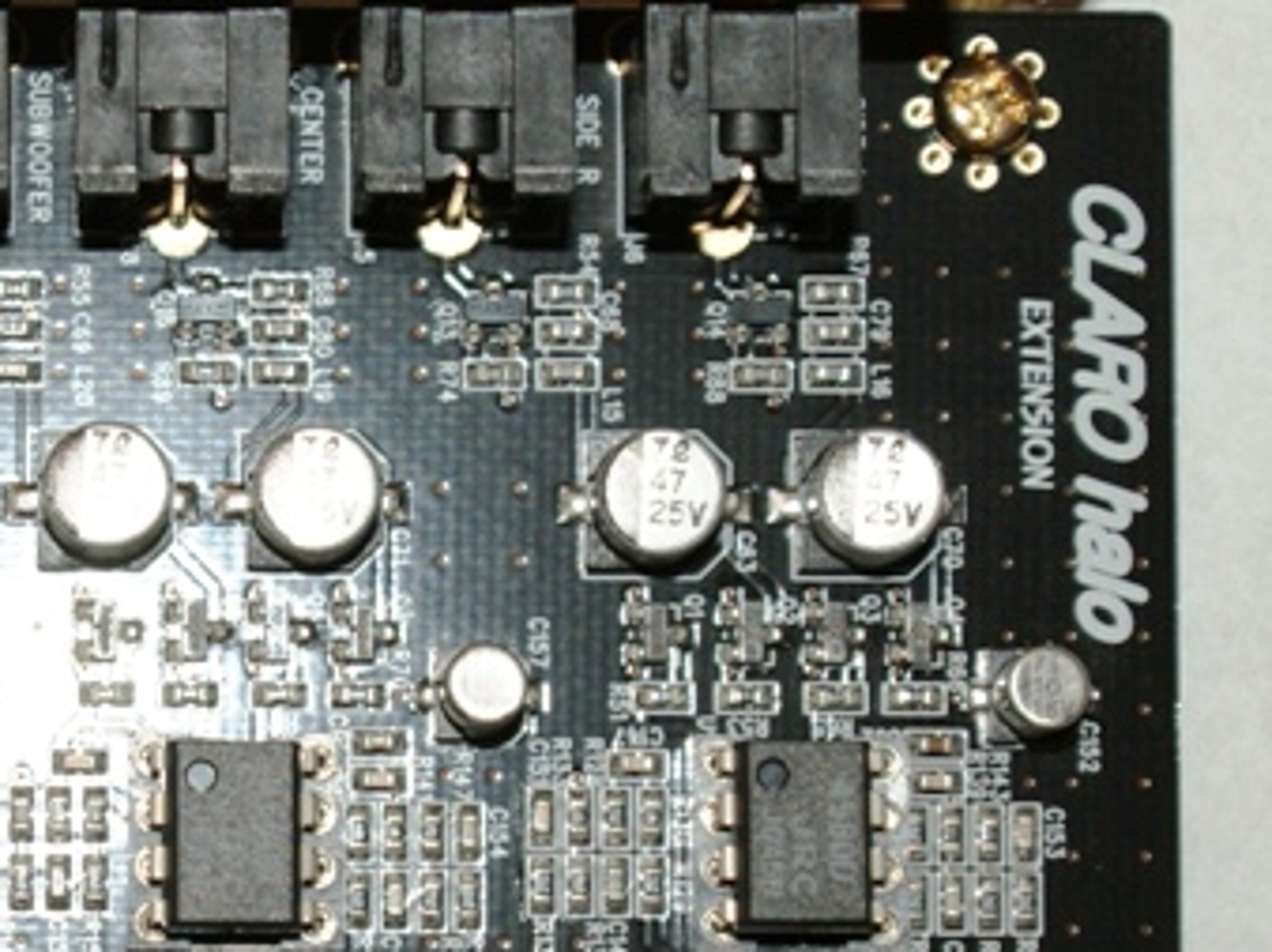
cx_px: 87
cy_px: 865
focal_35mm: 171
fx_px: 6279
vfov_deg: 8.6
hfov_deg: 11.5
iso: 400
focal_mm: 50
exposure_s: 1/80
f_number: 6.3
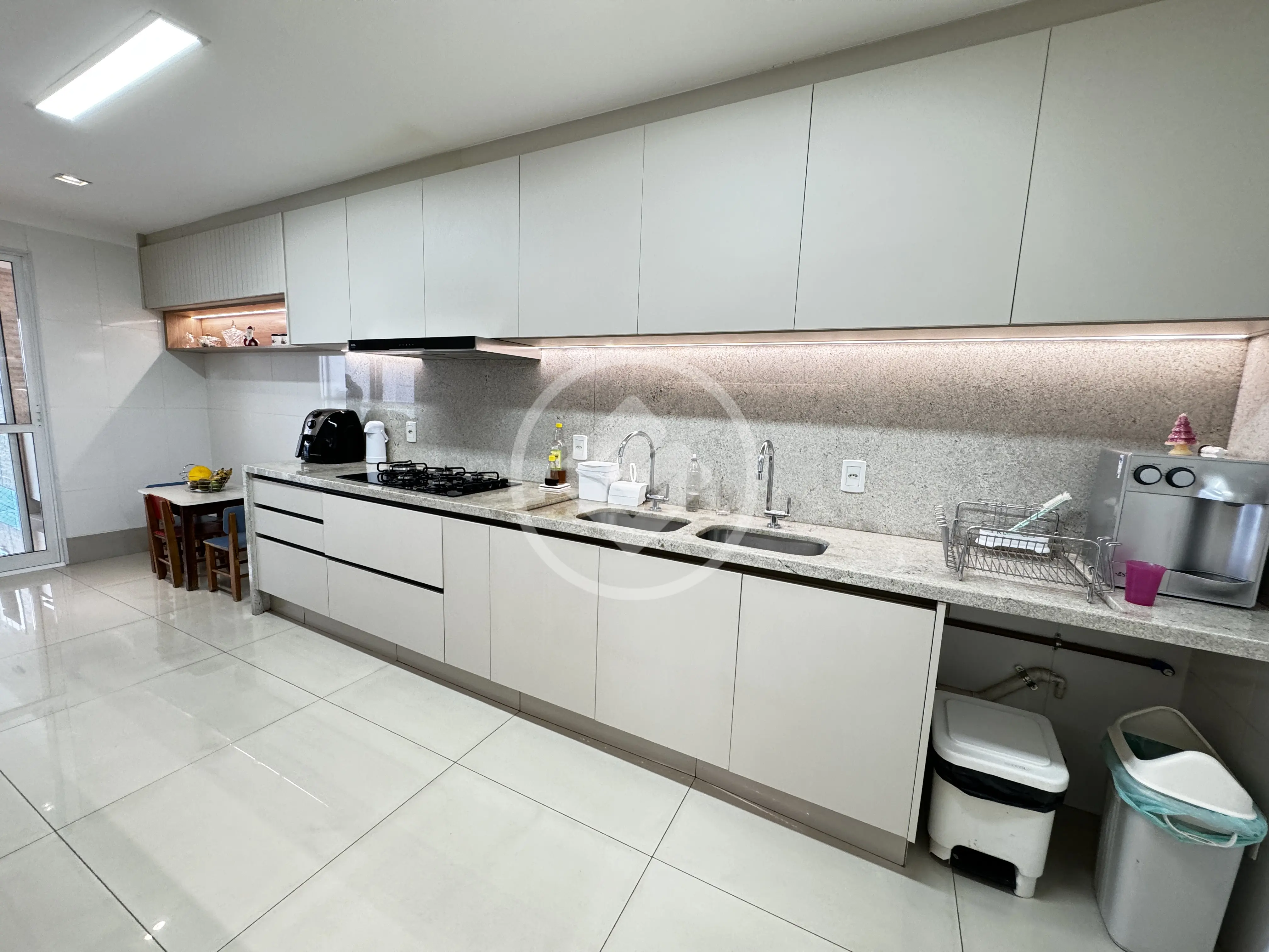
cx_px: 634
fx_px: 513
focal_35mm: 14
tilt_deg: -7.8
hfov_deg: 102.1
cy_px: 476
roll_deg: -2.1
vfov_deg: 85.7
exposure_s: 1/120
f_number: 2.2
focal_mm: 2.22
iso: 200
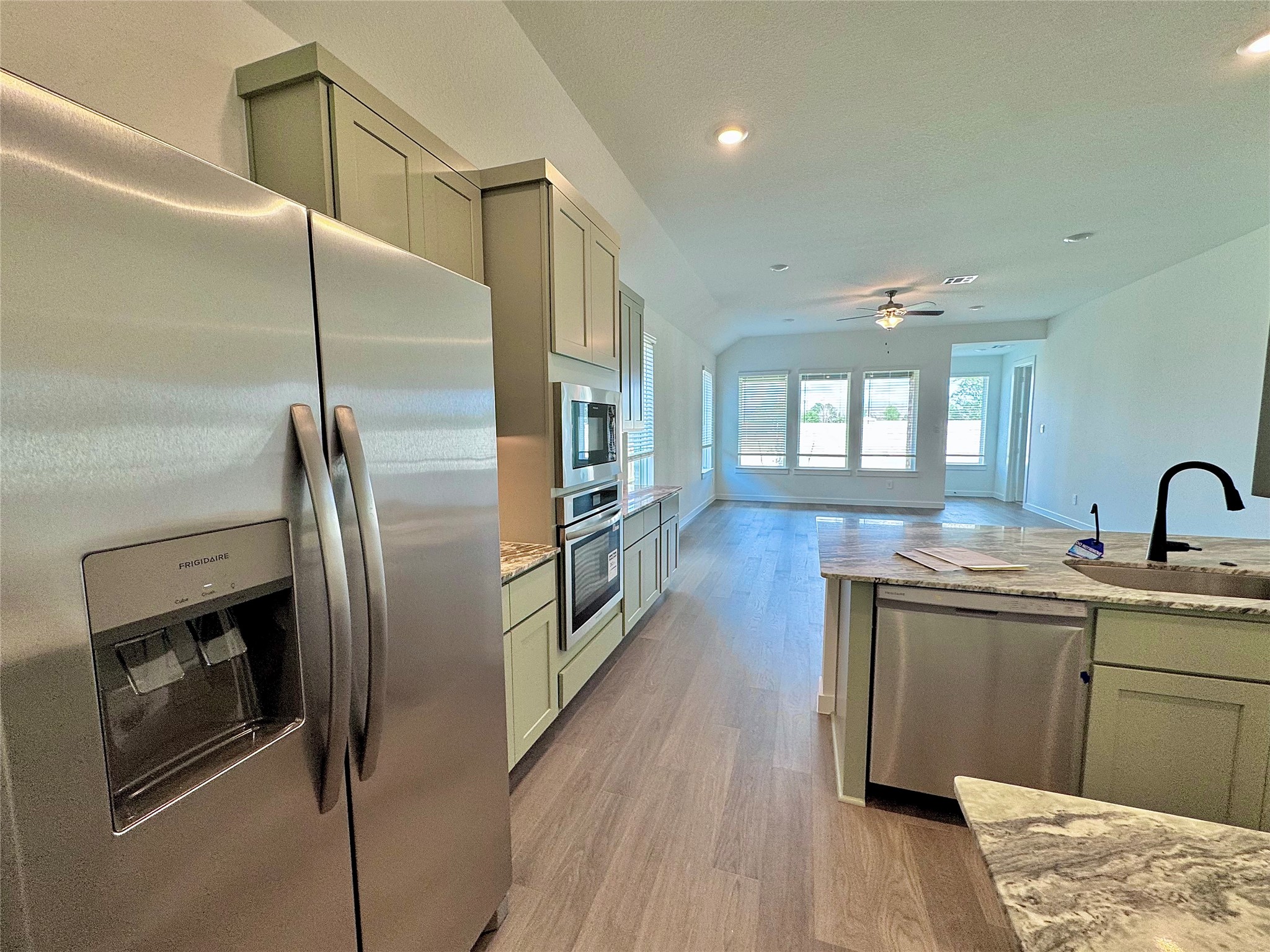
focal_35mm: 14
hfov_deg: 102.1
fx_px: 514
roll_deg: -0.2
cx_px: 635
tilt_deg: -6.4
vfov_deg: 85.7
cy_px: 476
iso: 100
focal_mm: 2.22
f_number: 2.2
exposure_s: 1/120
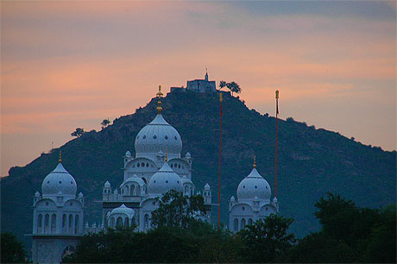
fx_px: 3306
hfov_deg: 6.9
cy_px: 132
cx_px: 198
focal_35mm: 300
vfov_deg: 4.6
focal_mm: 200
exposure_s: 1/60
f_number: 6.3
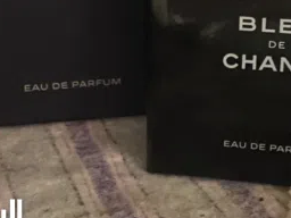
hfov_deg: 29.6
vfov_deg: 22.2
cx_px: 193
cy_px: 35
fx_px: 546
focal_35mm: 65
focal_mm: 4.25
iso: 2000
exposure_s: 1/15
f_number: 1.8
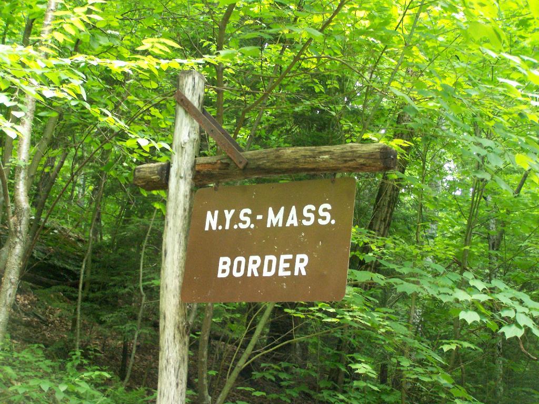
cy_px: 202
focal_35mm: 67
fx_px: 1043
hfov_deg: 29.0
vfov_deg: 21.9
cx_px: 270
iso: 400
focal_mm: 11.1
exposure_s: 1/40
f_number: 3.2
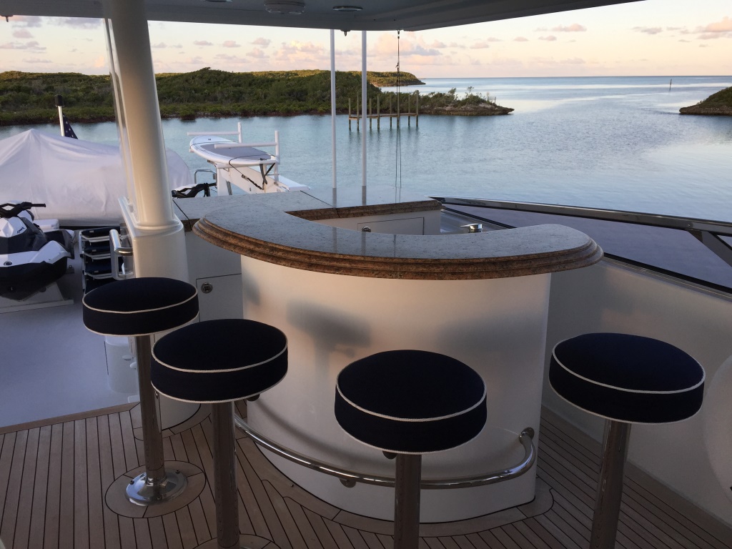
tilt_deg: -16.7
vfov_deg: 48.2
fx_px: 613
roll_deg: +0.0
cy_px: 274
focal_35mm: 29
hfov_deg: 61.7
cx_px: 366
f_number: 2.2
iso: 32
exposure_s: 1/416
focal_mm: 4.15
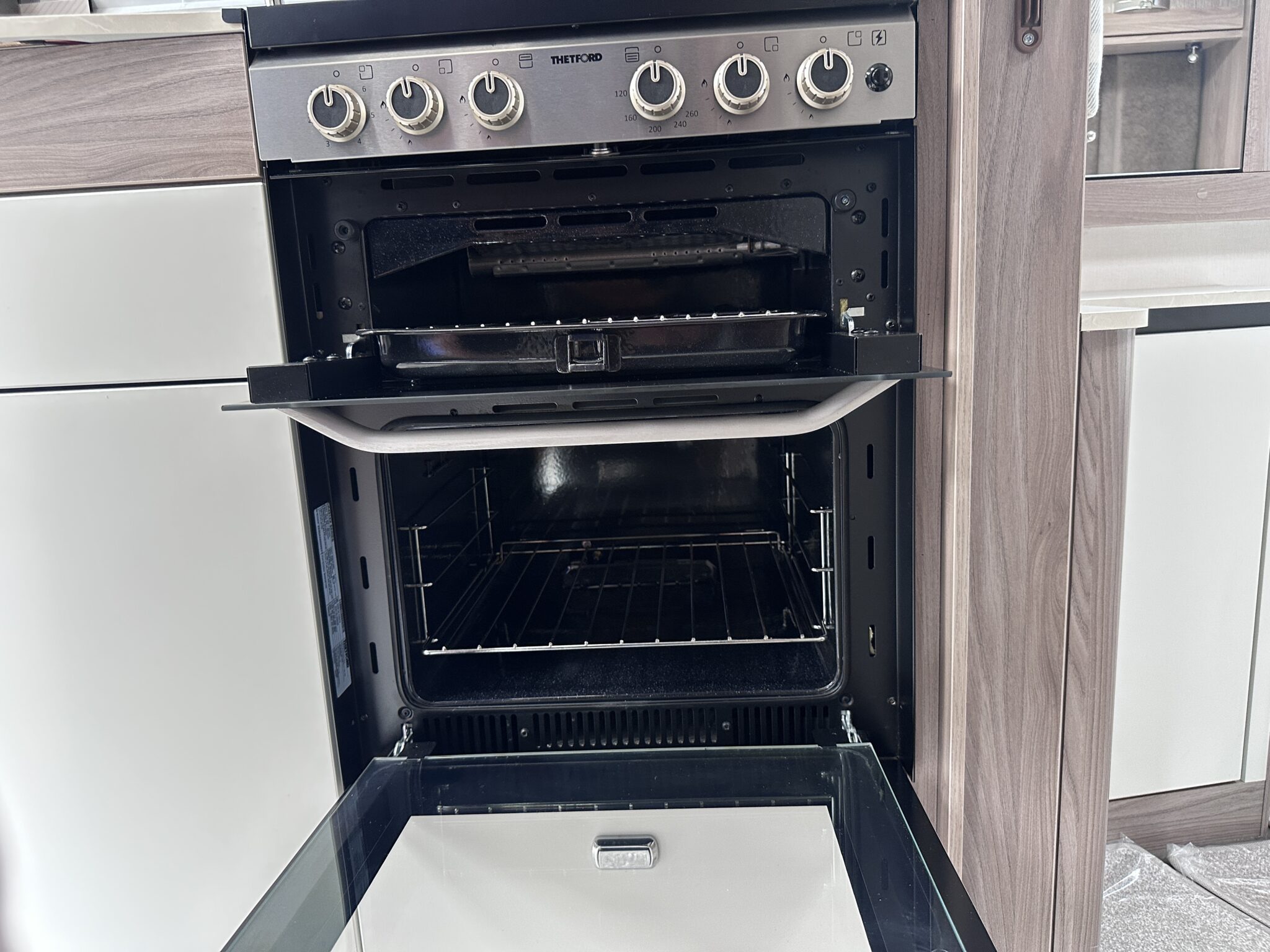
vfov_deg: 56.8
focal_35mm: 24
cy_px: 476
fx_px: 881
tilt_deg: -11.2
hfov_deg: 71.6
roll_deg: +2.1
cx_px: 635
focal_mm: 6.86
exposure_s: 1/78
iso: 250
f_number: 1.78
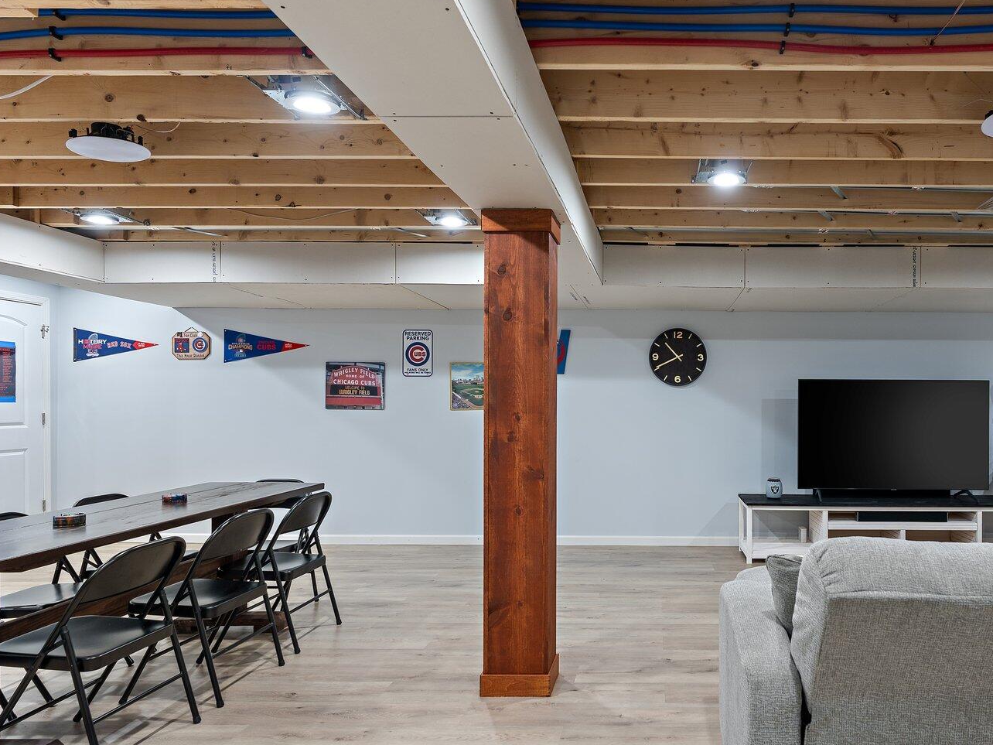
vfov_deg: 57.5
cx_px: 662
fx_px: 677
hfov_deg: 70.4
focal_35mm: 24
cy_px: 407
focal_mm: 15.4
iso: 160
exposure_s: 1/6
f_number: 5
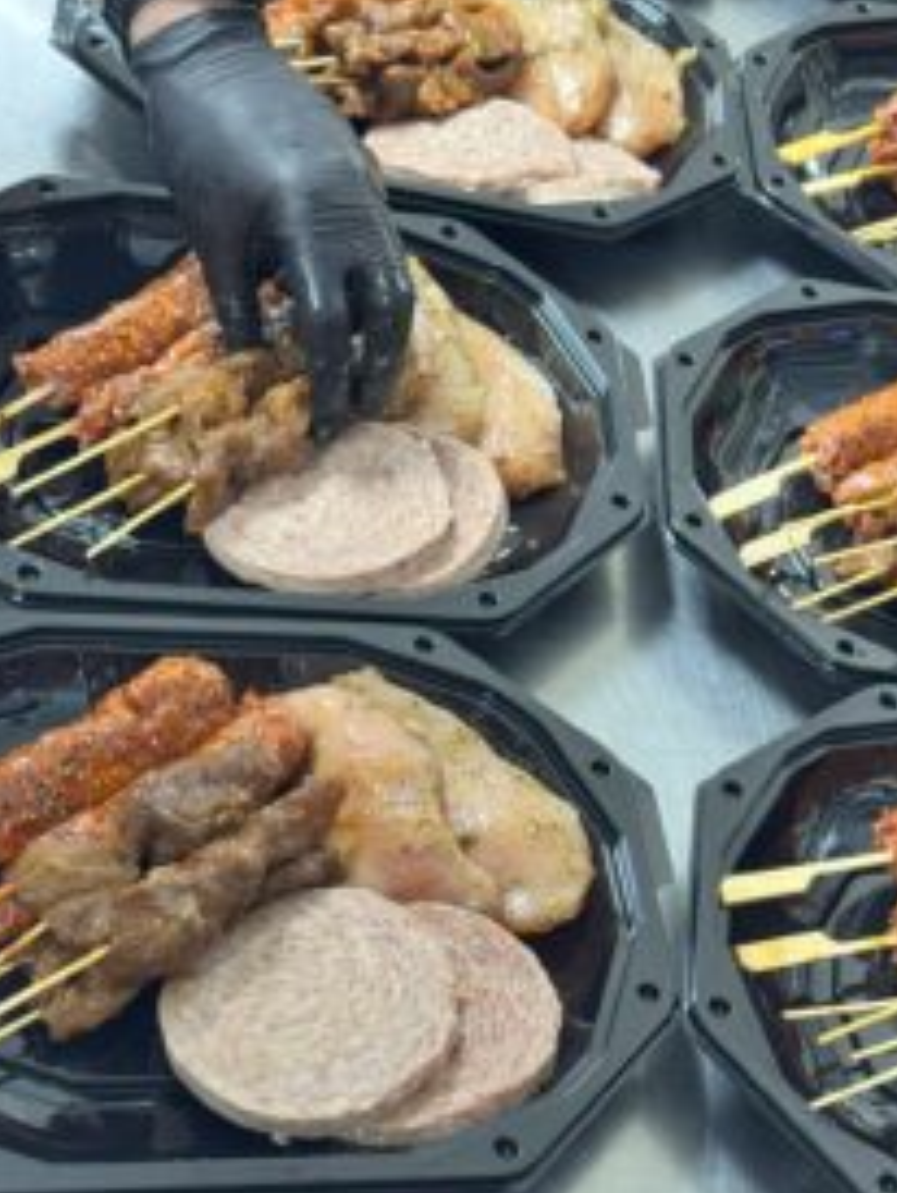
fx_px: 2415
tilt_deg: -46.1
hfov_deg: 20.9
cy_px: 710
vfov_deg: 27.7
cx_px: 618
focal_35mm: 70
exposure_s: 1/33
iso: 250
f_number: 1.78
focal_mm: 6.76
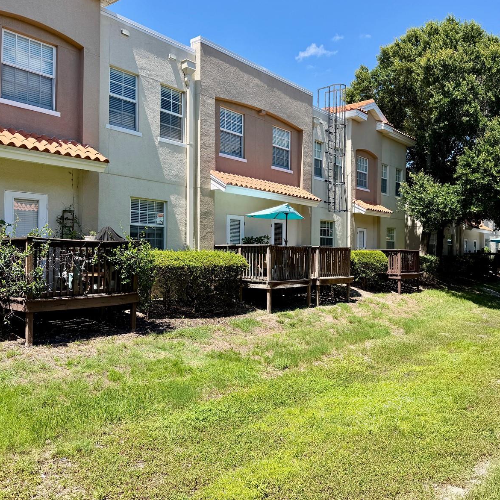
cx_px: 279
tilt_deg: +0.9
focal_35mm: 29
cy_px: 248
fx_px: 474
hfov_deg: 55.5
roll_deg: -0.4
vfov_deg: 55.6
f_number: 1.78
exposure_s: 1/2232
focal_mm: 6.76
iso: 80
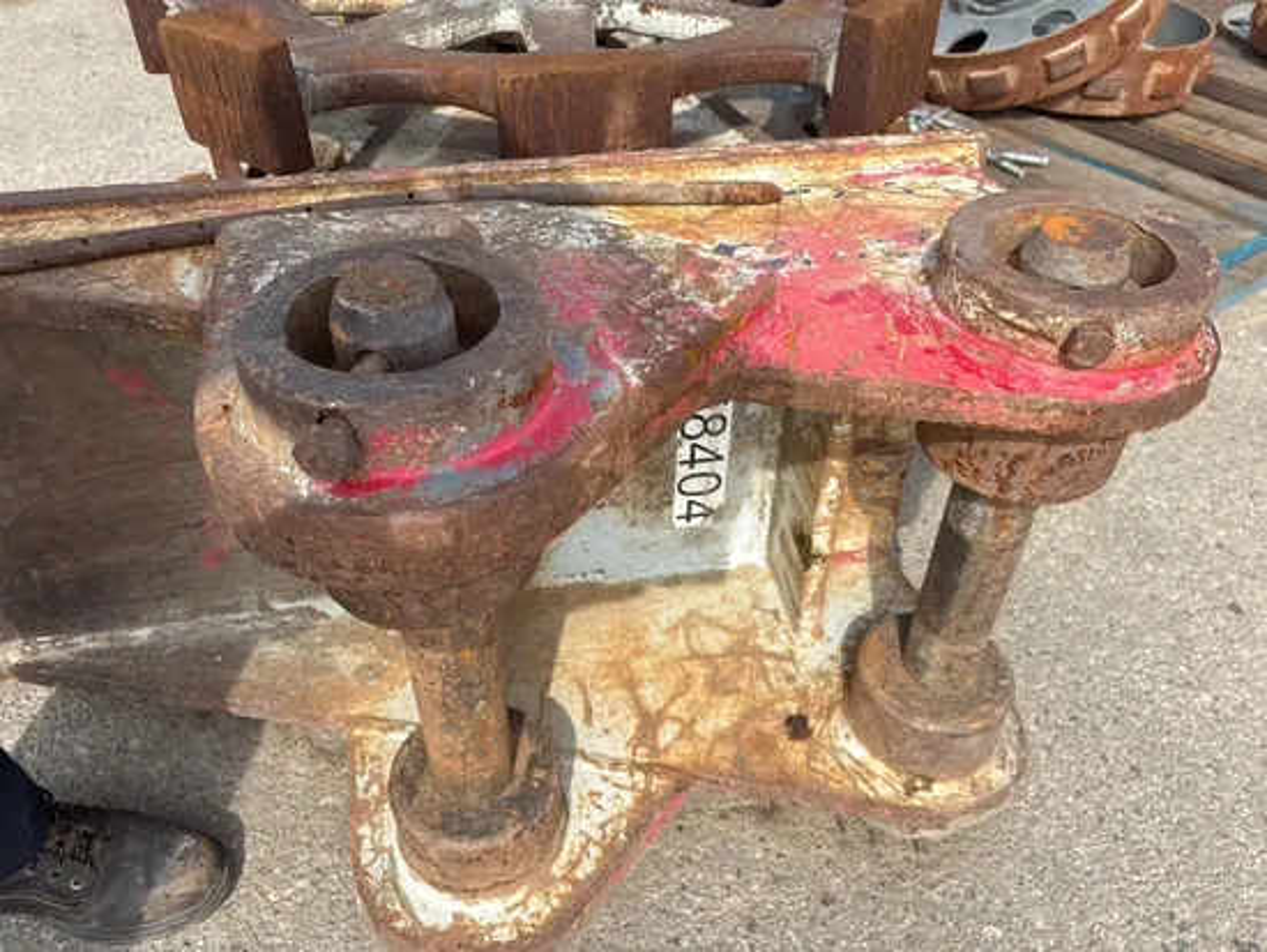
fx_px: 952
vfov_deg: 53.1
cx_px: 634
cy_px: 476
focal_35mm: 26
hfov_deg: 67.3
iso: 50
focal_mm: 5.96
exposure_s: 1/3021
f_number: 1.6
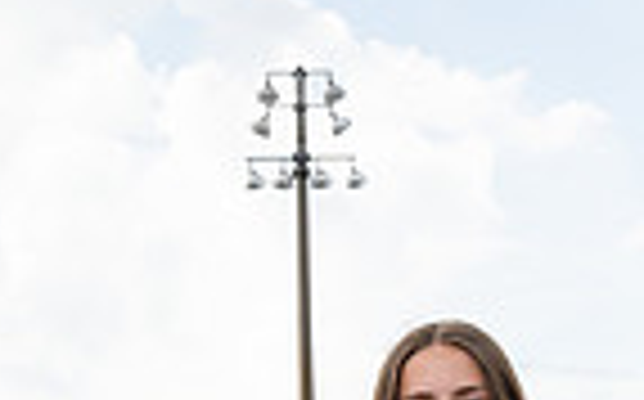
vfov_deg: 8.4
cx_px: 459
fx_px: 2472
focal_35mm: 141
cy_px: 984
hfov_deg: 14.8
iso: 100
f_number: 8
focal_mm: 44
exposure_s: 1/250
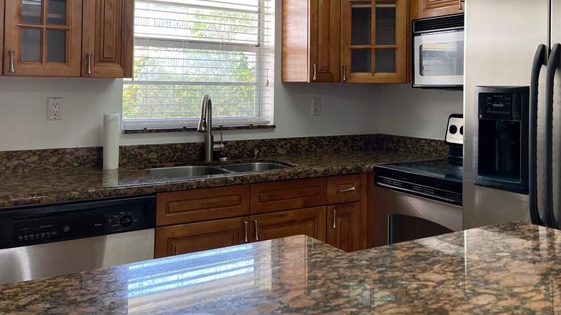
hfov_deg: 53.8
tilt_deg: +0.2
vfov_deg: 31.4
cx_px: 326
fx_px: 550
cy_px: 76
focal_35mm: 37
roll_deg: -1.1
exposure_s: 1/120
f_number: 1.6
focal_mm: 5.1
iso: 125
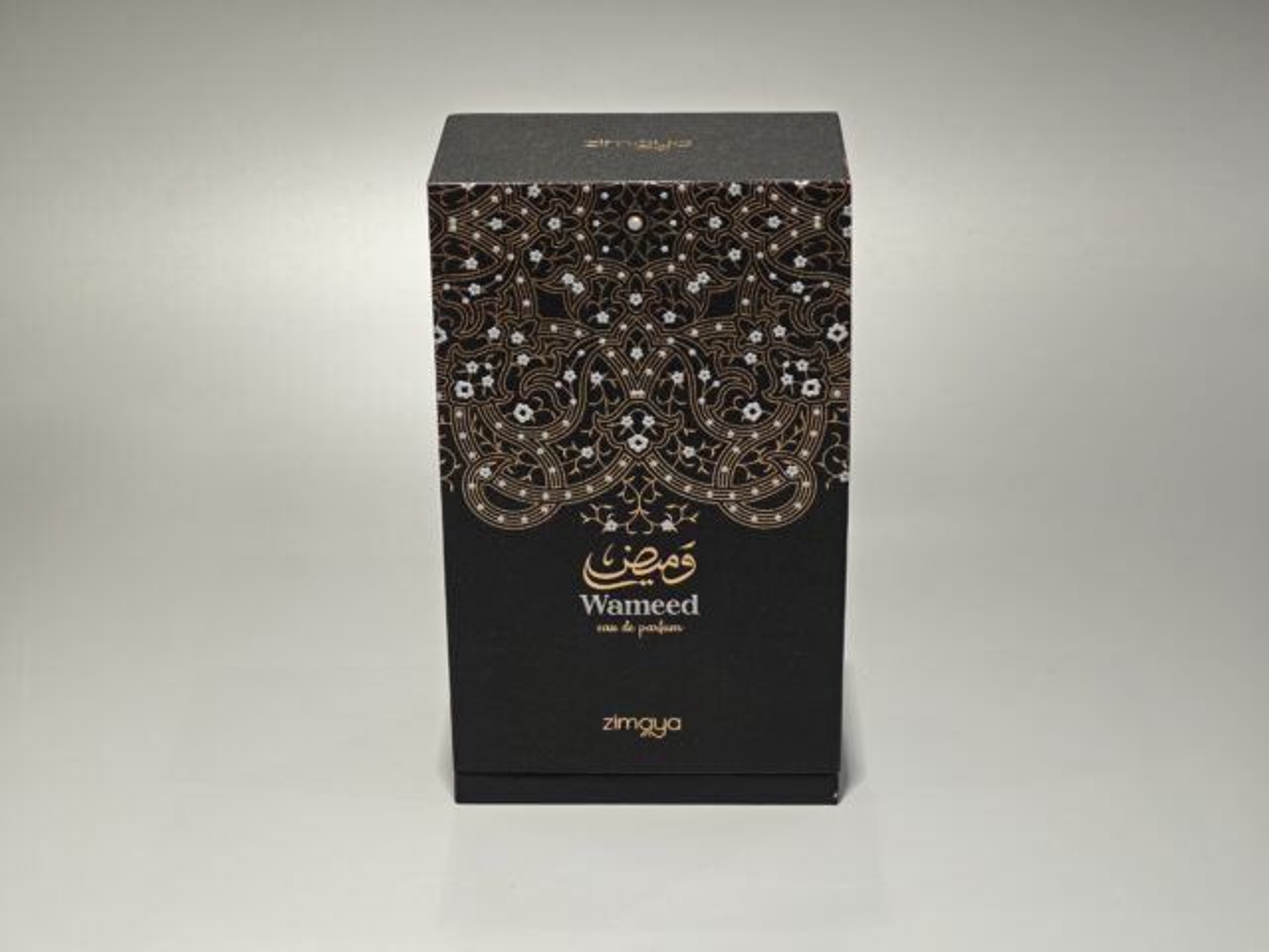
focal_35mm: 75
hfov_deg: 26.0
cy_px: 476
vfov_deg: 19.6
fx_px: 2749
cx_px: 634
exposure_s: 1/100
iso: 160
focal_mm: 10.1
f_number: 2
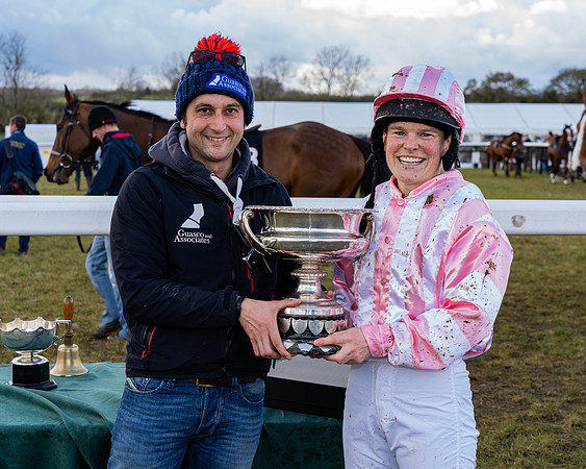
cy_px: 253
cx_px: 287
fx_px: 1042
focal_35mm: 60
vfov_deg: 25.3
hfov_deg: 31.4
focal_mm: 46
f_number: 5
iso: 400
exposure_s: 1/250
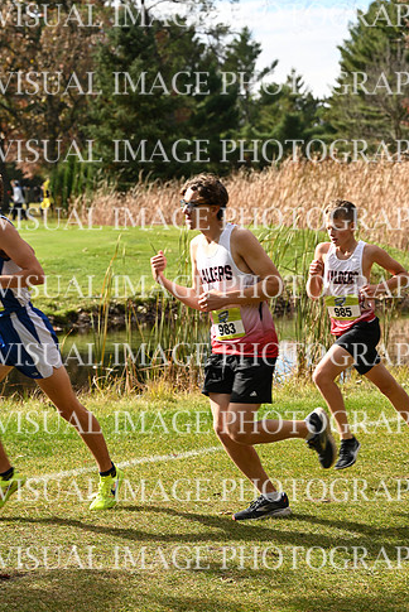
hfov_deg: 12.5
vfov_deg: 18.6
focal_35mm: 110
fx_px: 1872
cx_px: 211
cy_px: 321
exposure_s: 1/400
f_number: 5.6
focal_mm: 92
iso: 125
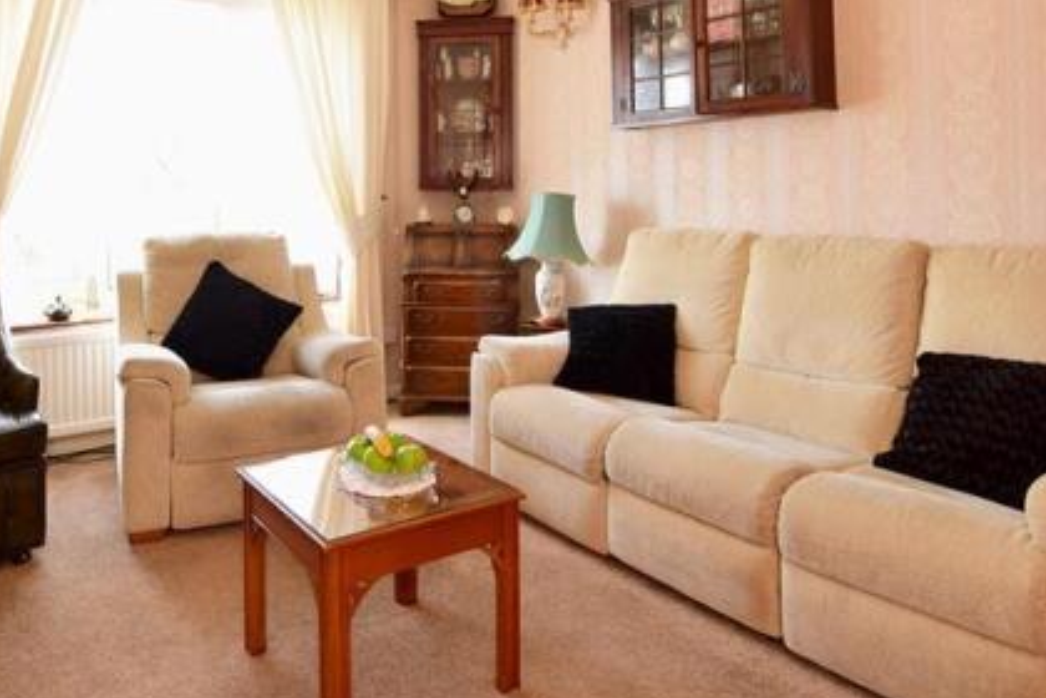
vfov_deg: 48.2
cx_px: 391
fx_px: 749
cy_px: 181
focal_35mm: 26
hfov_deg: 68.7
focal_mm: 11
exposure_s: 1/13
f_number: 6.3
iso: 200
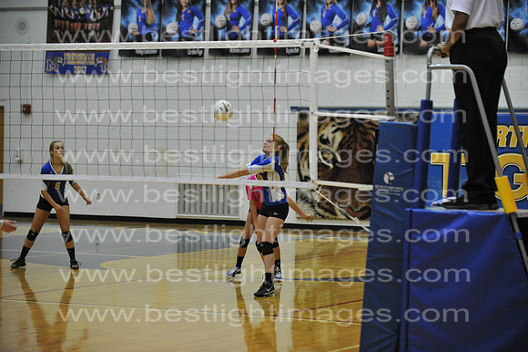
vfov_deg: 9.8
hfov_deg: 14.7
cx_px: 264
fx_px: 2052
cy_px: 176
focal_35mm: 140
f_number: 3.2
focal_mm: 140
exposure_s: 1/800
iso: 8000
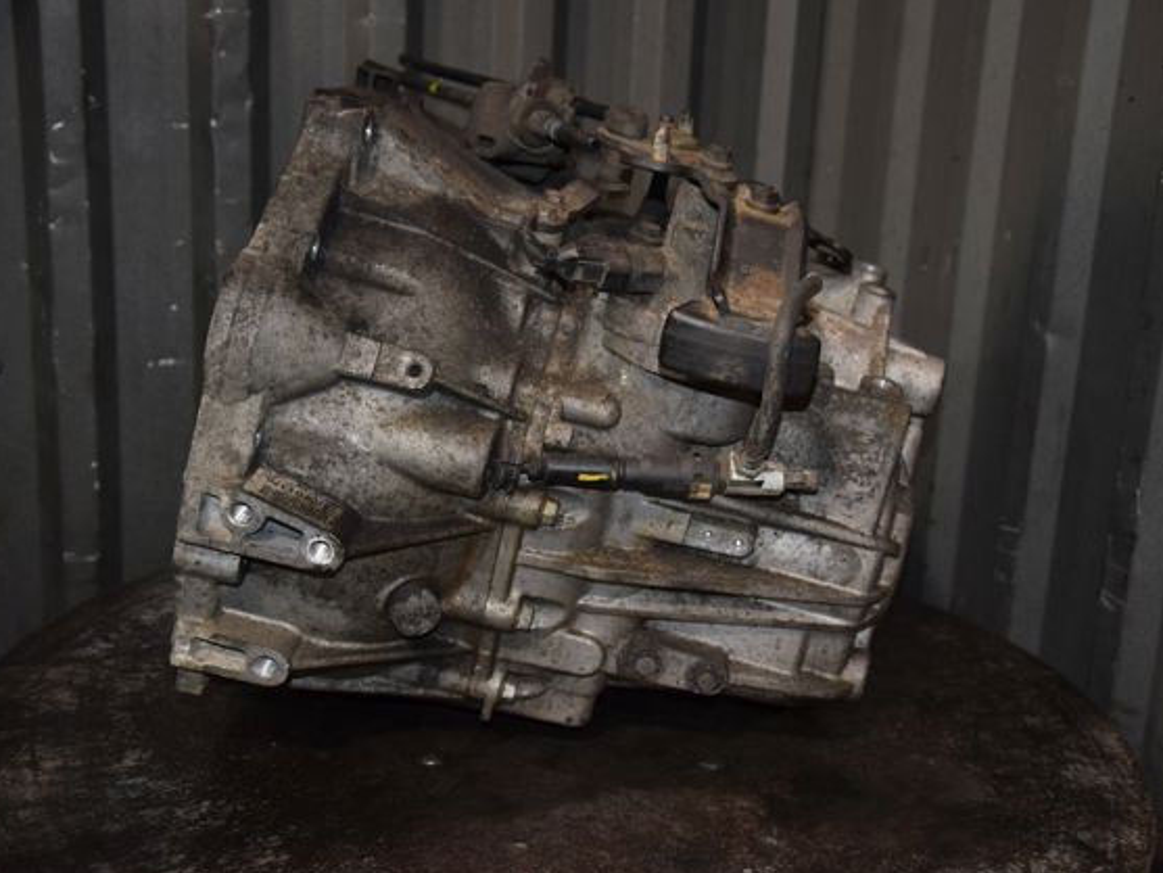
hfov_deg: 36.2
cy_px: 441
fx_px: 1781
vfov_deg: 27.5
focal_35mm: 53
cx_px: 610
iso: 800
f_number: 5
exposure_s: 1/60
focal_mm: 32
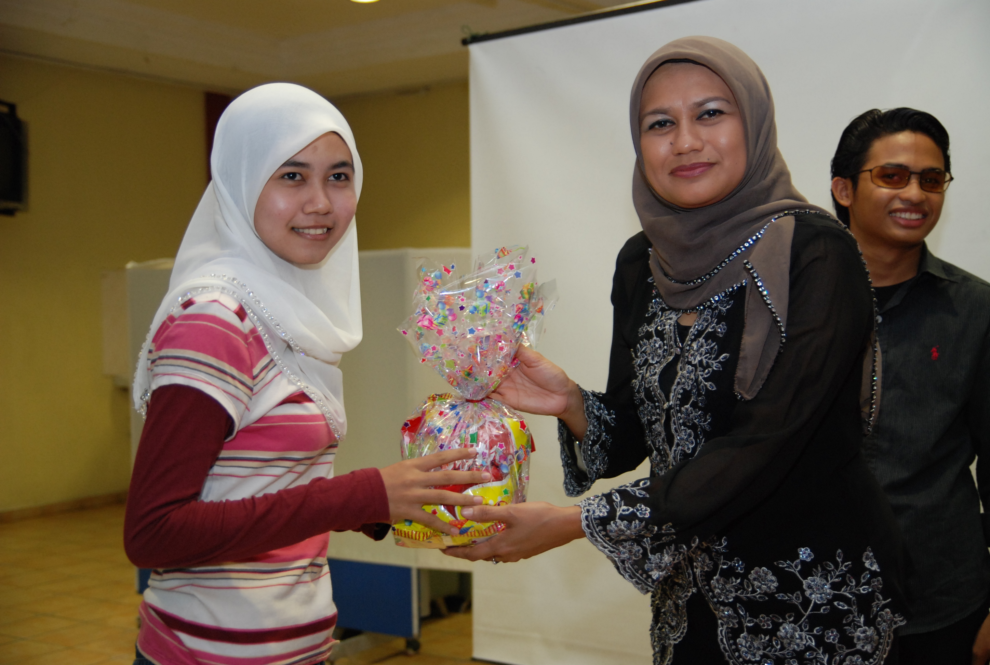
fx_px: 1281
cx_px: 495
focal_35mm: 46
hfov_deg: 42.2
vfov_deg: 29.1
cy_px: 332
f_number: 2.8
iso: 500
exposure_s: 1/60
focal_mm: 31
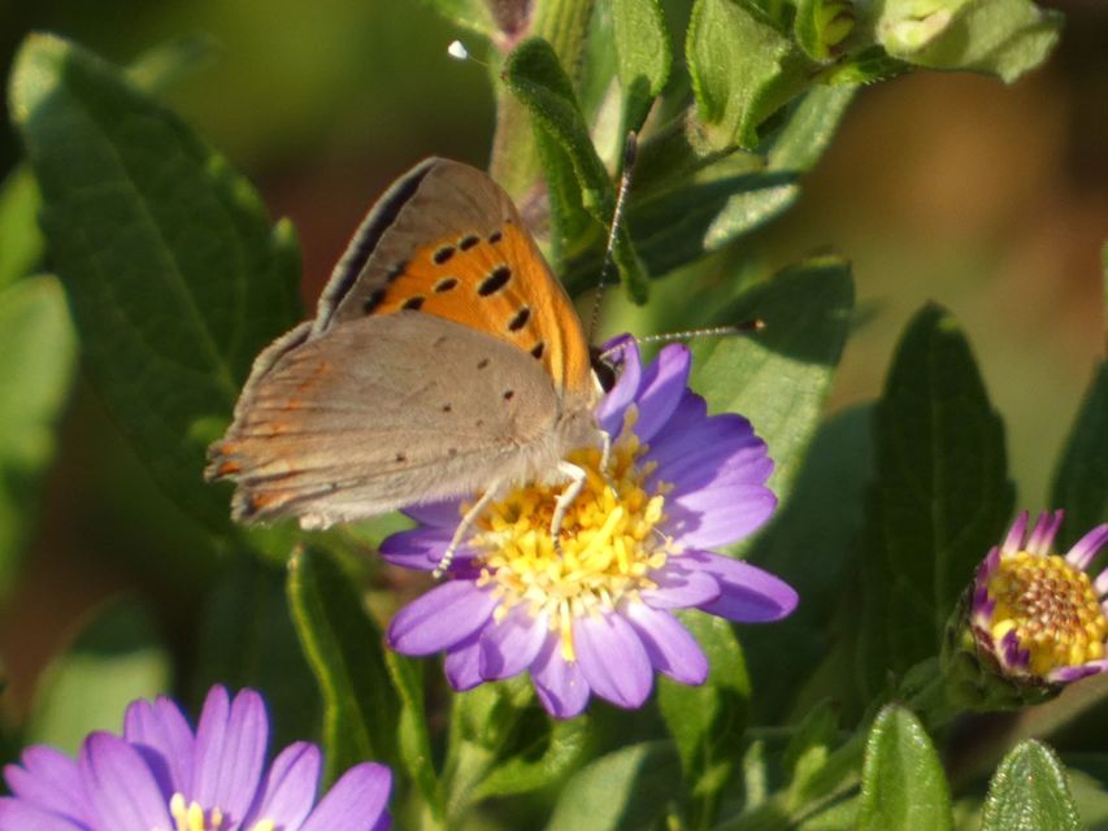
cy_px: 416
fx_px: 38415
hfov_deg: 1.7
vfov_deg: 1.2
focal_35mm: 1200
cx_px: 554
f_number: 5.9
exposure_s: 1/125
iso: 125
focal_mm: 215
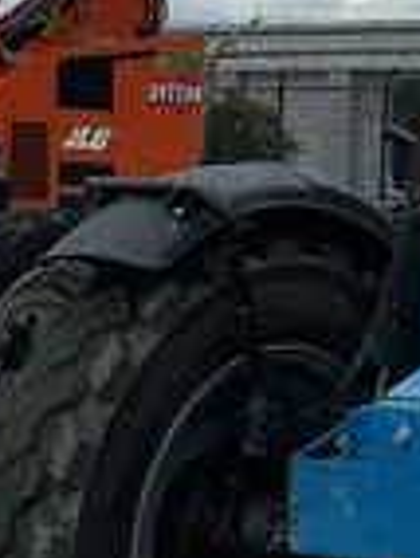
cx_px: 593
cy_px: -395
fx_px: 2161
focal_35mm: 134
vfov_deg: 13.4
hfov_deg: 10.8
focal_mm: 4.2
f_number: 1.6
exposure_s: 1/6897
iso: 50
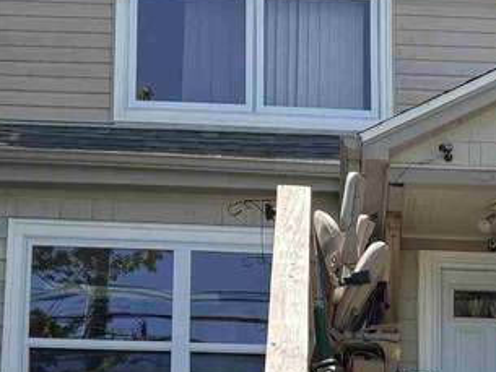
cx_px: 520
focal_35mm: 109
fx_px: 1562
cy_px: 497
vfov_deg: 13.1
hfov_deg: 17.5
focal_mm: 5.96
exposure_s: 1/1901
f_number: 1.6
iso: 50
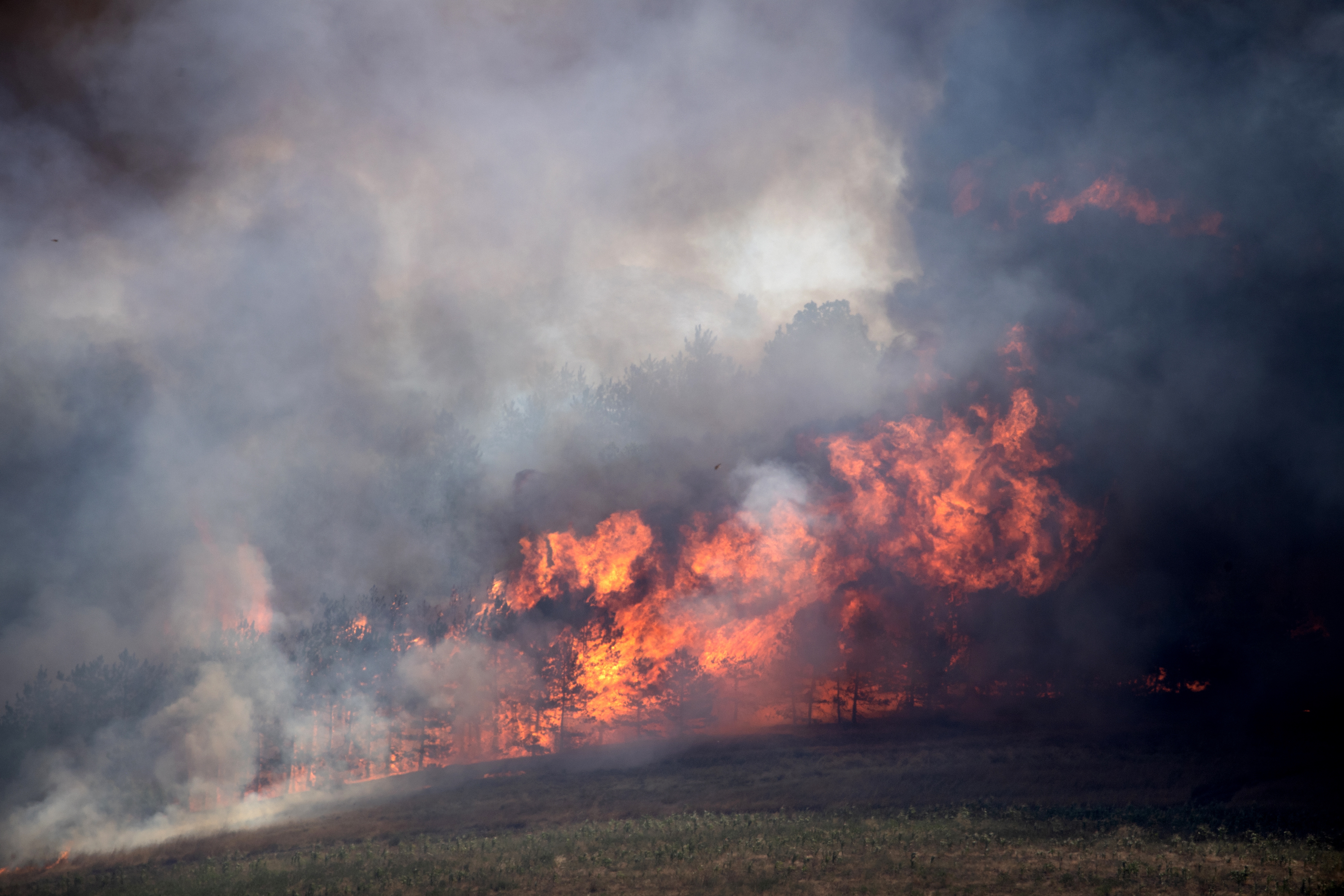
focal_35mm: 560
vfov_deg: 2.5
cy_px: 448
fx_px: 20904
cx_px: 672
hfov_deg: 3.7
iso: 400
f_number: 7.1
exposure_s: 1/2000
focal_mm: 560
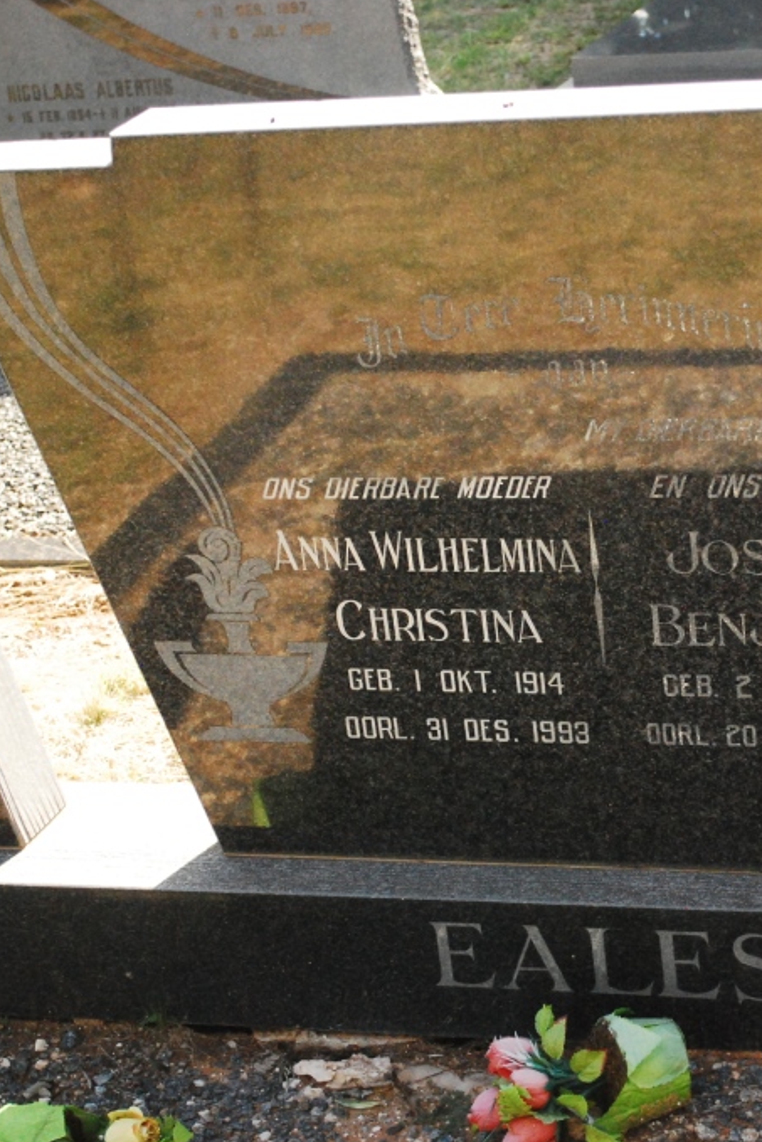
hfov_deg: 15.8
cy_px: 574
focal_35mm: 86
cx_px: 547
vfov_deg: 23.6
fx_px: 2729
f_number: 5.3
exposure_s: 1/1600
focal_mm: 38
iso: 1600
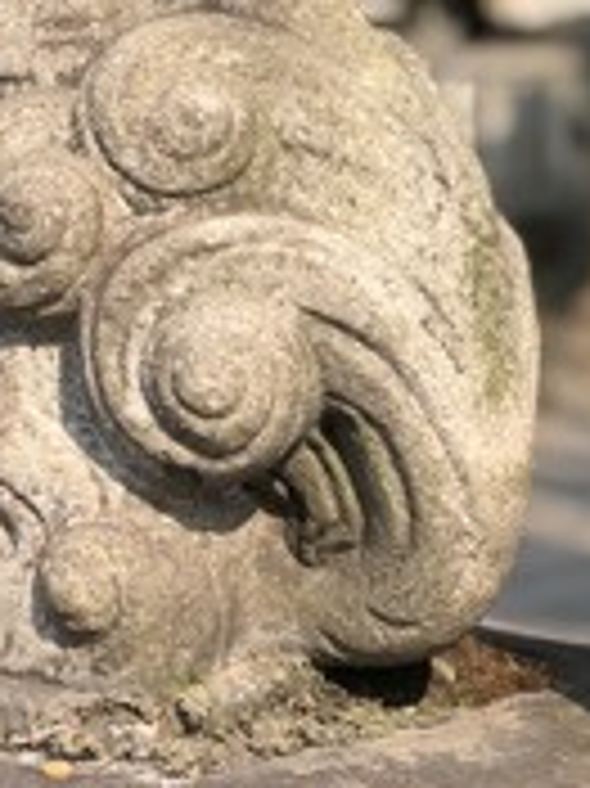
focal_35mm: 147
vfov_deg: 13.0
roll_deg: +0.5
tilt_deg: +2.4
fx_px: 3345
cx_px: -149
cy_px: -212
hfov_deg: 9.9
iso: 20
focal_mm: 6.6
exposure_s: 1/333
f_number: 2.8
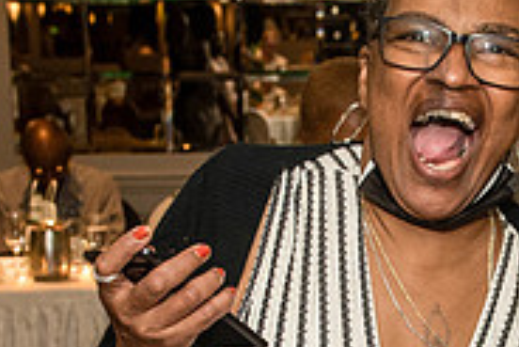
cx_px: 470
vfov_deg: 10.3
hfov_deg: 15.5
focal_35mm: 131
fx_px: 1890
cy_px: 458
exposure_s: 1/160
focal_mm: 27
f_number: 3.5
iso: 1600
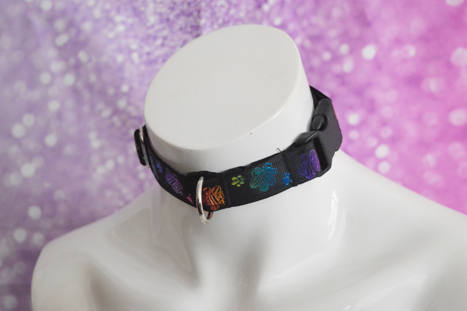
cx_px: 234
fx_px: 778
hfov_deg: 33.4
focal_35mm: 60
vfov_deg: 22.6
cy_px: 156
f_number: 4.8
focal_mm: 40
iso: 3200
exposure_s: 1/60
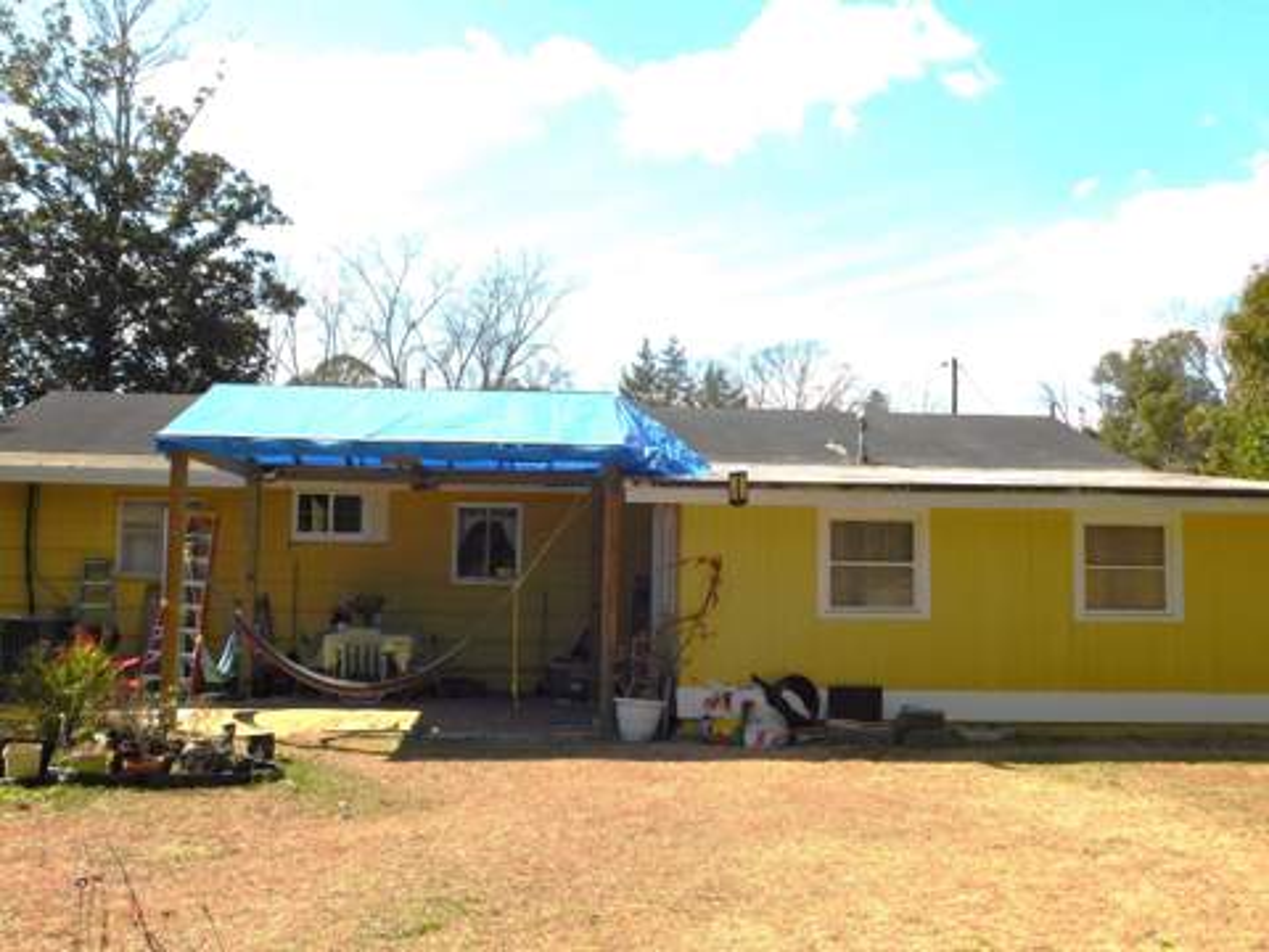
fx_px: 1320
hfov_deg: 51.4
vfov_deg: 39.7
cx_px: 634
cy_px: 476
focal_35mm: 36
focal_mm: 6.3
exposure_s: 1/1250
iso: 125
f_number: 3.5
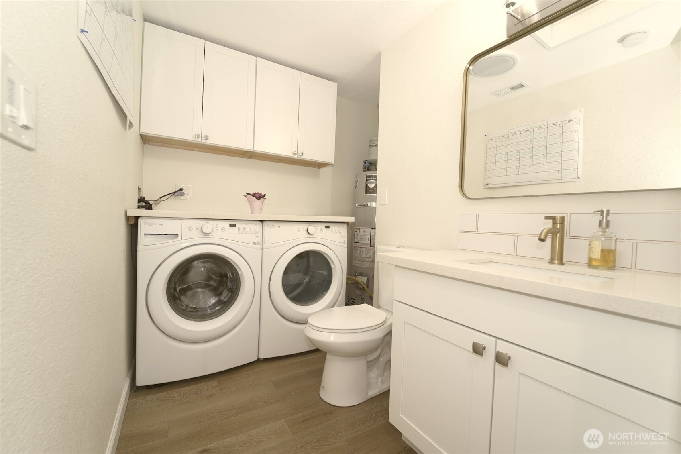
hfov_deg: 104.2
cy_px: 227
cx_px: 340
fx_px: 265
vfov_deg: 81.2
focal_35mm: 14
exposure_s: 1/30
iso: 200
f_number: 5.6
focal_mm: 14
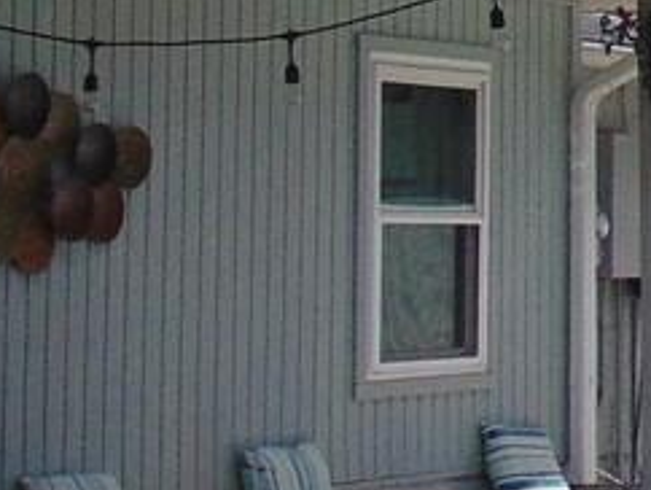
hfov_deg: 10.9
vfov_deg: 8.9
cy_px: -24
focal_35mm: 165
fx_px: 3106
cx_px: 1321
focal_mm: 4.5
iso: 80
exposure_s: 1/500
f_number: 7.7
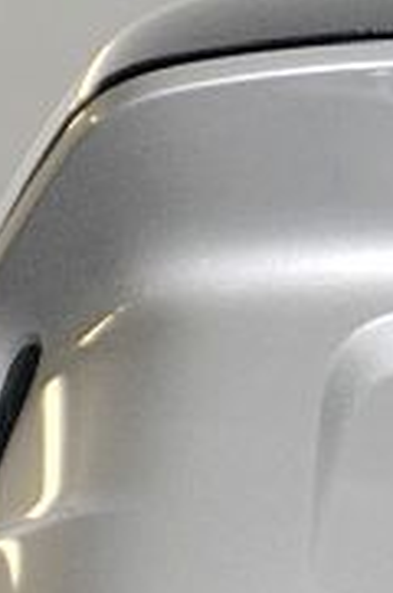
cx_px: 580
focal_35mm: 286
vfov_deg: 6.2
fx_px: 4701
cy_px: 2251
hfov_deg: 4.8
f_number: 4
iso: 200
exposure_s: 1/60
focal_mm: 24
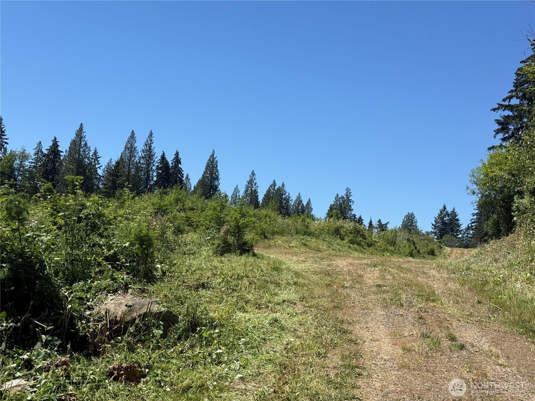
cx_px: 268
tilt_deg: +4.8
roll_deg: -7.1
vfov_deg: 30.3
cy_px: 200
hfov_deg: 39.7
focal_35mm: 48
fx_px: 742
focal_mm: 6.76
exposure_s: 1/4878
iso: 64
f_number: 1.78
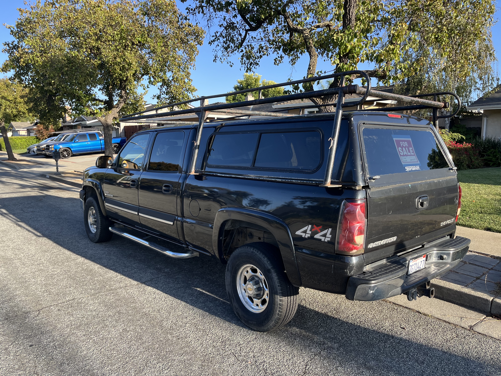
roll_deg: +0.4
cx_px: 250
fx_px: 376
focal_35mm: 26
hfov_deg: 67.3
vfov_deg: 53.1
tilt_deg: -8.2
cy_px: 188
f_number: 1.6
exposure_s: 1/766
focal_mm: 5.1
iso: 50
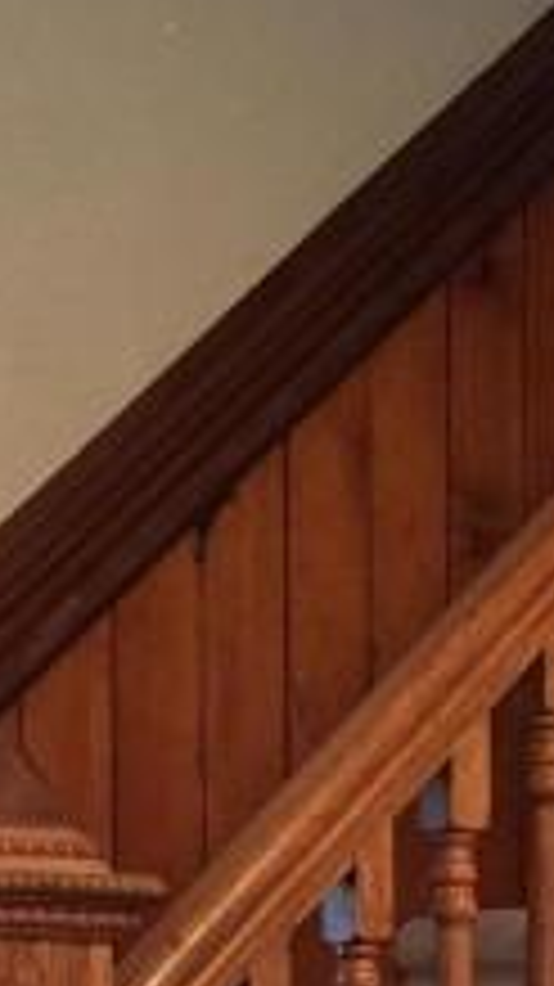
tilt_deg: -5.3
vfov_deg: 17.9
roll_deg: +0.4
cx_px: 410
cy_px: 1319
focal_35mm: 111
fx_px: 2902
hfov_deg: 10.9
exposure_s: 1/30
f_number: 2.2
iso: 250
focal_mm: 4.15
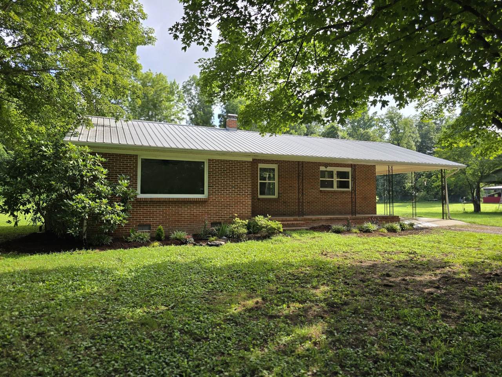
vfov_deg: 58.9
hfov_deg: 73.9
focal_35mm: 23
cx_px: 251
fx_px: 334
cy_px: 188
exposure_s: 1/348
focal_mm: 6.3
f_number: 1.7
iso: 12
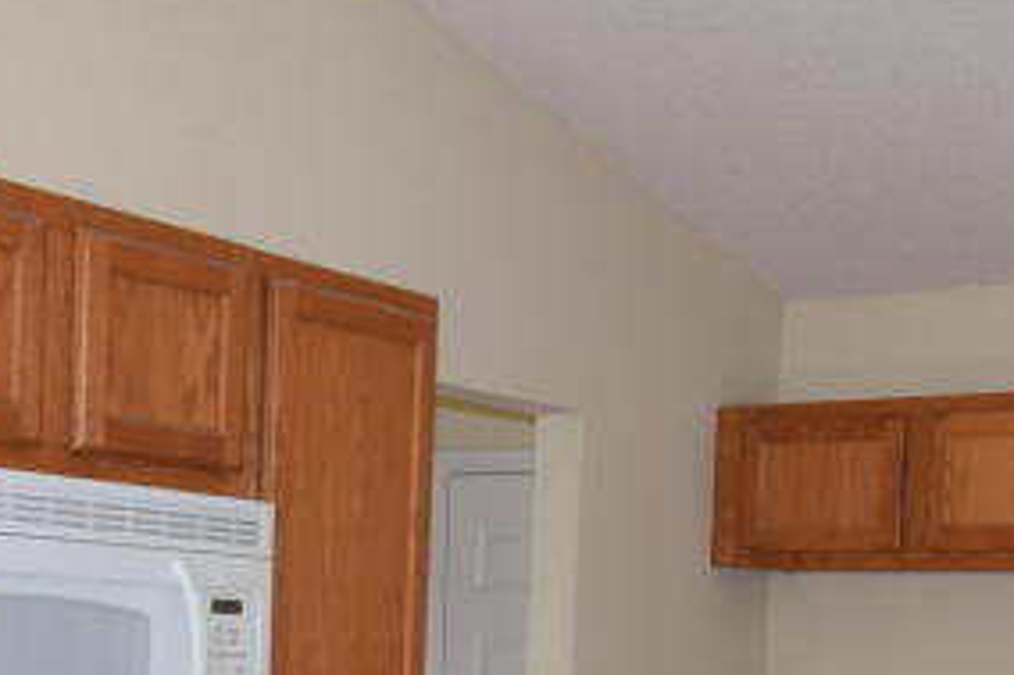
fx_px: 1887
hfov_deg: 30.1
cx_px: 521
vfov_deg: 19.3
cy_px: 775
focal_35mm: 67
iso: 200
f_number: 9
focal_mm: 11
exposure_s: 1/20
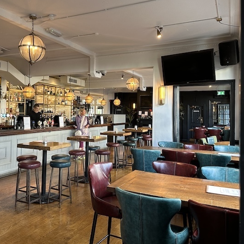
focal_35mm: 32
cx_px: 90
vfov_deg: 51.0
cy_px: 108
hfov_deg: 50.5
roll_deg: +0.3
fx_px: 255
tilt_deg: +0.4
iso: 160
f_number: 1.78
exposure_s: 1/50
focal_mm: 6.86
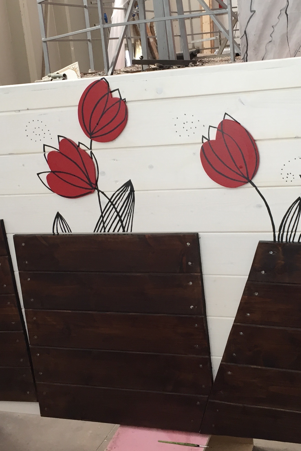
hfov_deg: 27.0
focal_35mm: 50
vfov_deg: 39.4
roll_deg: +5.3
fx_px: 627
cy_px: 182
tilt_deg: -11.4
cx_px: 157
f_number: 2.2
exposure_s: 1/33
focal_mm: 4.15
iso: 50
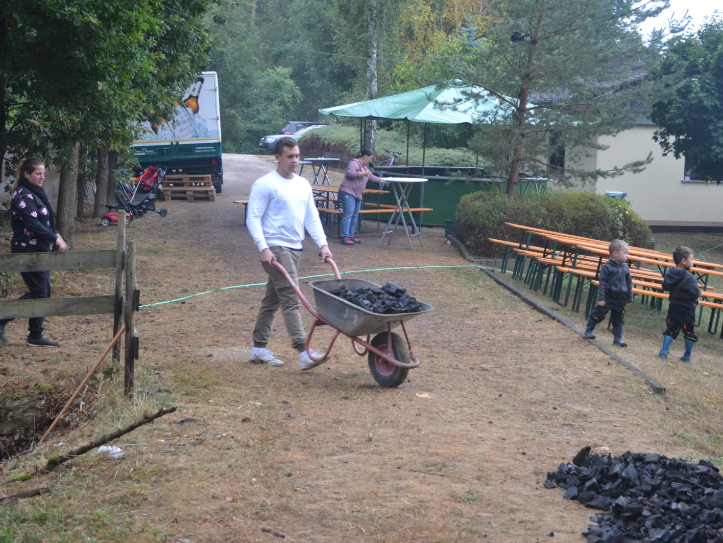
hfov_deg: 29.4
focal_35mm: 66
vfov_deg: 22.3
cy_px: 271
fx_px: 1378
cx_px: 354
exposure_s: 1/60
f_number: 5.3
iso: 400
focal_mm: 40
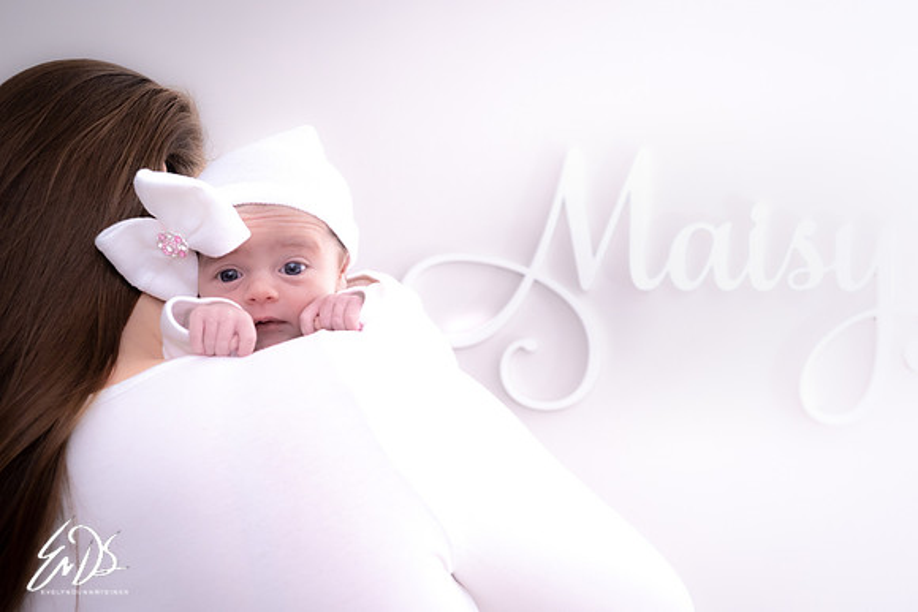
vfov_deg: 22.9
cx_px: 467
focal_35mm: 59
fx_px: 1511
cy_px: 345
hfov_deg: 33.8
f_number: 5.6
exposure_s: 1/125
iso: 1600
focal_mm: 50
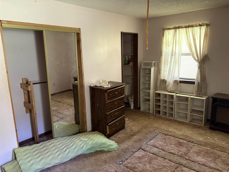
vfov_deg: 53.1
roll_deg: +2.0
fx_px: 172
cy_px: 86
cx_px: 114
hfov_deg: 67.3
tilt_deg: -10.8
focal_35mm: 26
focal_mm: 5.96
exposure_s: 1/33
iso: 640
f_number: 1.6
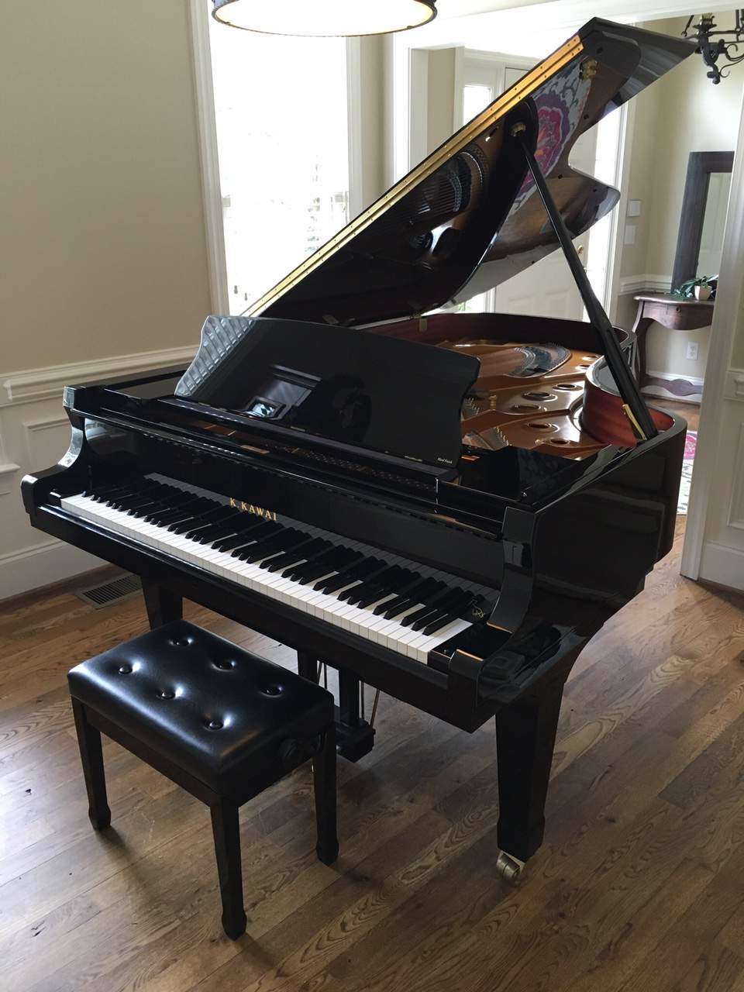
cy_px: 496
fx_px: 831
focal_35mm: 29
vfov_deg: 61.7
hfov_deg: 48.2
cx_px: 372
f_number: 2.2
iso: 125
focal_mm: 4.15
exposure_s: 1/30
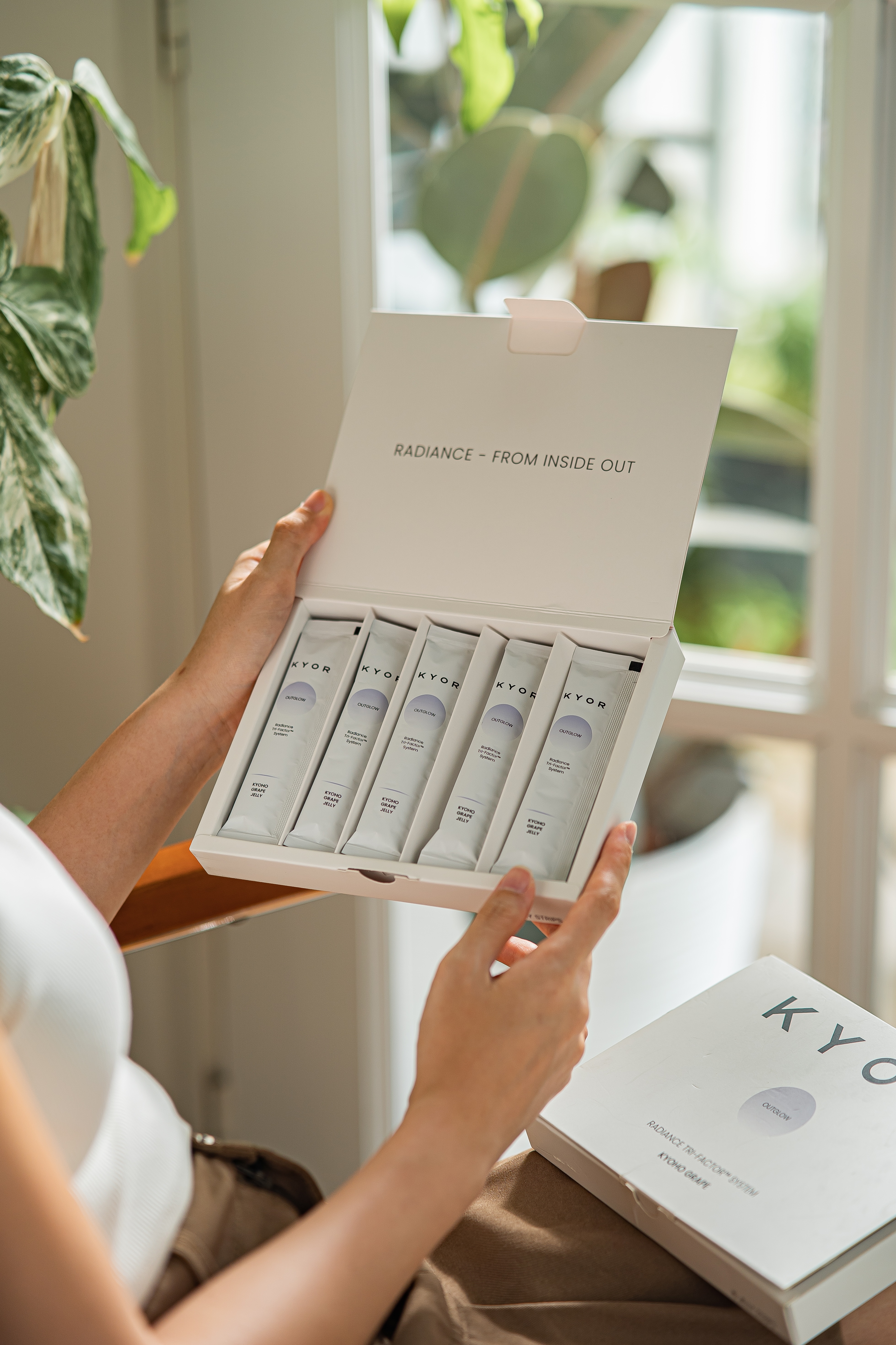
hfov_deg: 16.1
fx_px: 3173
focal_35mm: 85
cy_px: 672
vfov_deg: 23.9
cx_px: 448
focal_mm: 85
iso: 160
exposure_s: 1/200
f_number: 2.2
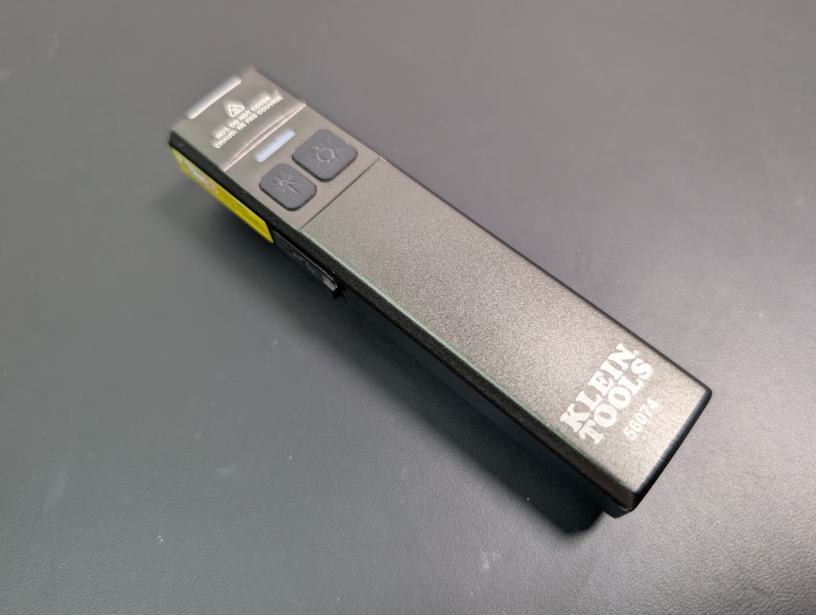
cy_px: 308
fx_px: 567
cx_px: 408
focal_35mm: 24
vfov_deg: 56.9
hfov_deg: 71.5
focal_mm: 6.9
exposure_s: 1/113
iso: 169
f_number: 1.68
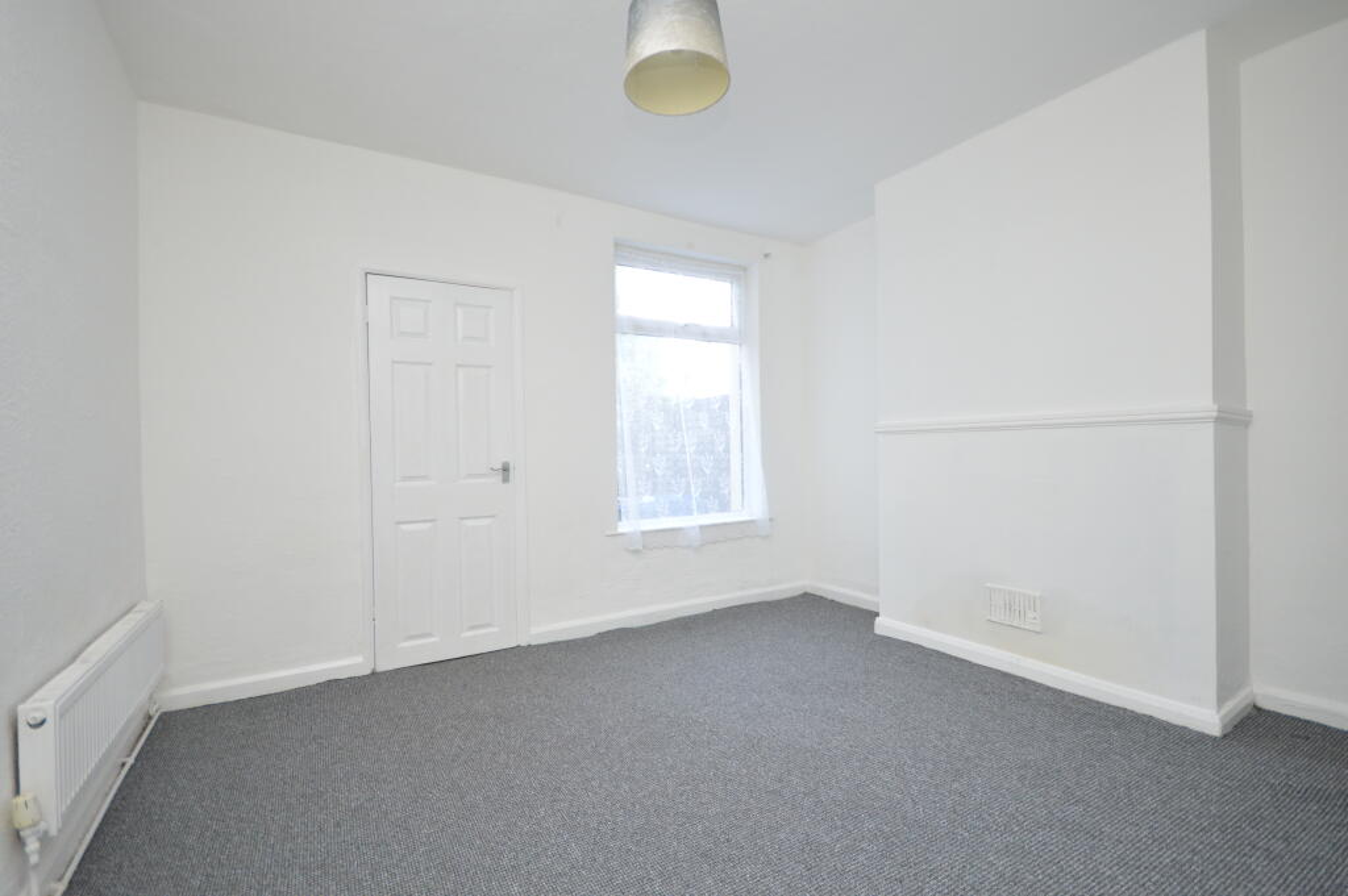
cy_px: 448
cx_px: 674
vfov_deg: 77.2
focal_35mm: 15
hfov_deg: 100.4
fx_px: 561
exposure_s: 1/60
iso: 640
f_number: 4
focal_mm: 10
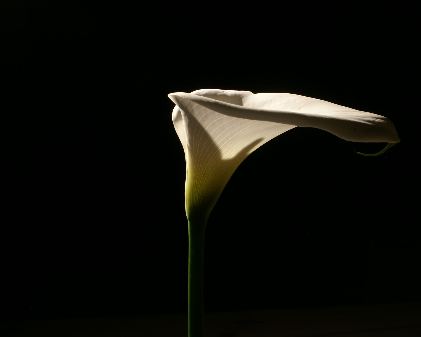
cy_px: 169
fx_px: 742
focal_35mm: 60
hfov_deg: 31.6
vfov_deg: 25.6
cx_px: 231
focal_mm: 35
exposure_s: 1/2
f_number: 16
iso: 200
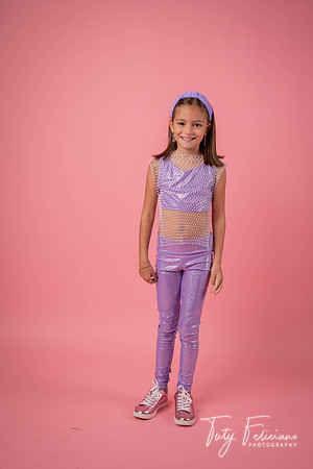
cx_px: 156
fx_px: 600
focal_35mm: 46
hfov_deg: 29.2
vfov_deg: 42.7
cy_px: 234
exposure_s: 1/100
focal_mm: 46
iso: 160
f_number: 5
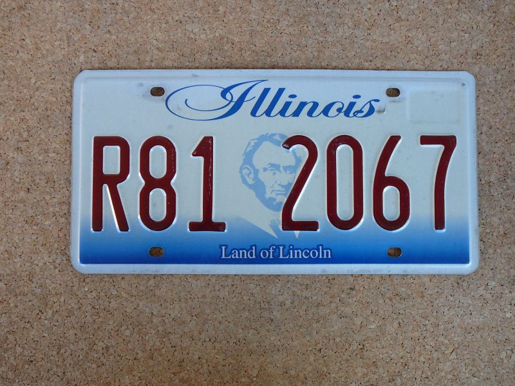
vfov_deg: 33.6
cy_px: 193
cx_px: 258
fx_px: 640
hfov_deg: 43.9
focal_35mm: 43
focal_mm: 6.4
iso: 80
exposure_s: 1/60
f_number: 3.2
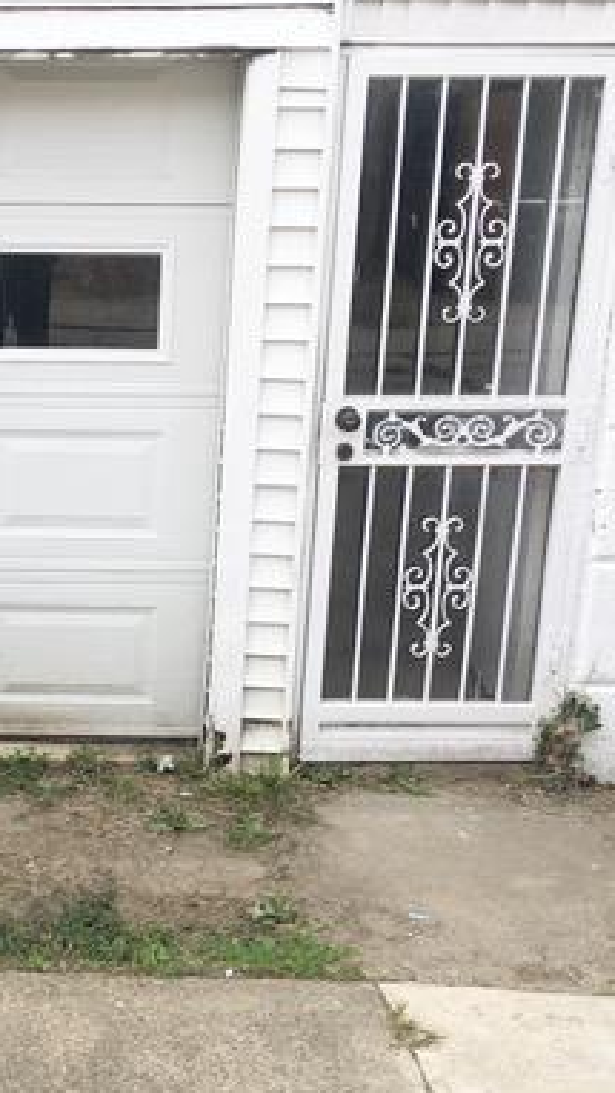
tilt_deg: -14.8
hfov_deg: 21.8
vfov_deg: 39.1
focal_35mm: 53
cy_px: 601
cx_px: -3
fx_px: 1536
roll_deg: -0.5
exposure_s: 1/635
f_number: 2.2
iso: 25
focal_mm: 4.15
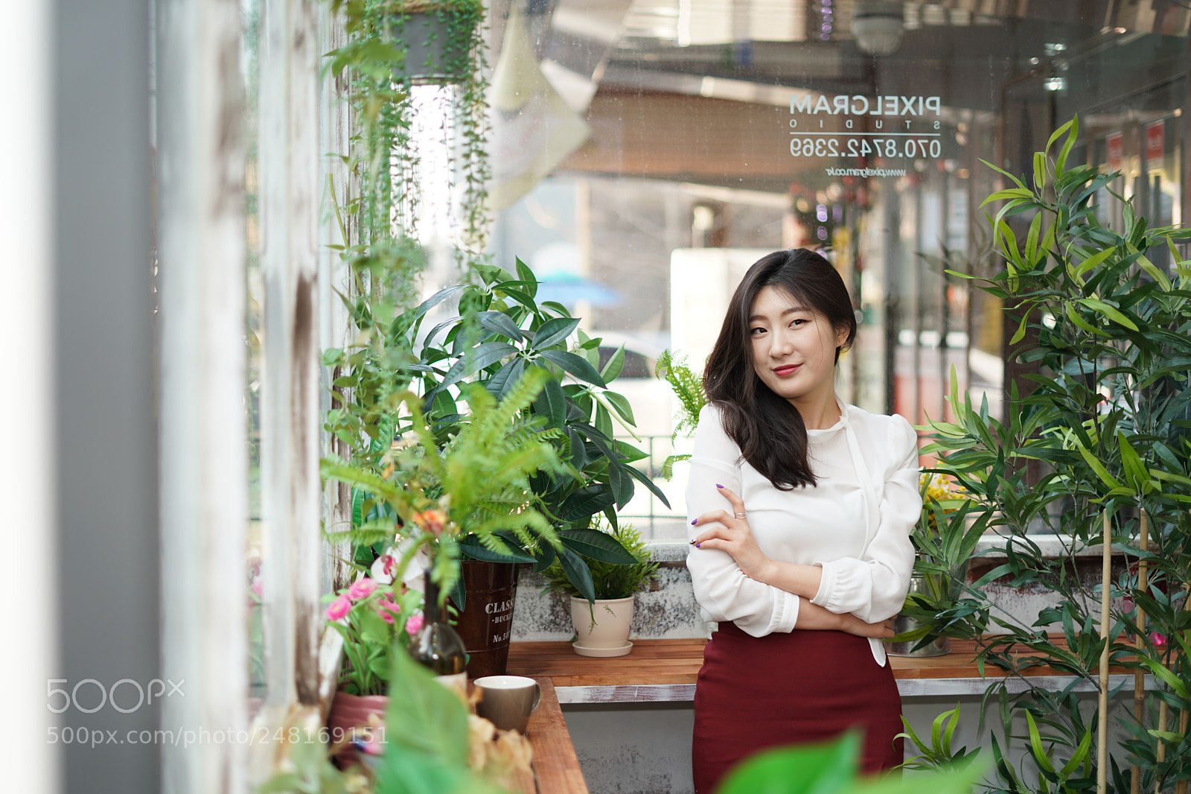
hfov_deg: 39.6
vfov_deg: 27.0
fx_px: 1654
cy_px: 397
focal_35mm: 50
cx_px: 596
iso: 100
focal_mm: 50
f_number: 1.8
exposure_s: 1/250
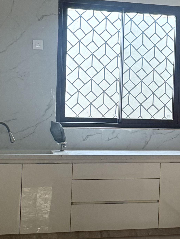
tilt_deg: -0.7
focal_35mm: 99
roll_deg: -2.6
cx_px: 240
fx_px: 686
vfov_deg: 19.8
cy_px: 106
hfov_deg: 14.3
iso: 320
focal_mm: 6.76
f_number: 1.78
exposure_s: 1/60
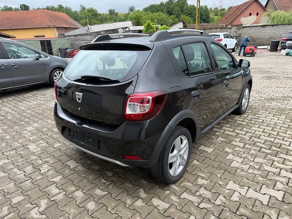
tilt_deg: -19.9
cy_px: 110
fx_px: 202
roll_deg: +2.7
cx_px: 146
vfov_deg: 56.8
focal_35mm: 24
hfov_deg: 71.6
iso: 80
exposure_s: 1/888
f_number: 1.78
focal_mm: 6.76
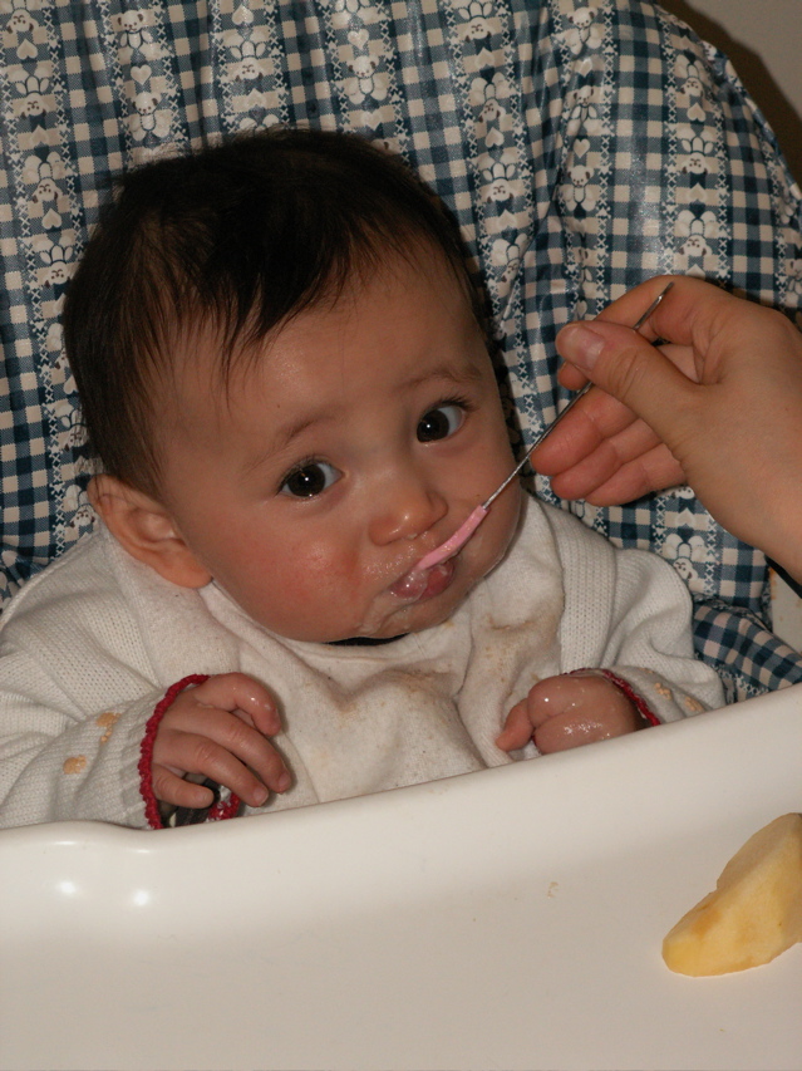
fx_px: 3957
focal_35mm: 128
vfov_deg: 15.4
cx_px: 401
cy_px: 536
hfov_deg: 11.6
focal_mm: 20.85
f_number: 4
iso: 160
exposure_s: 1/40
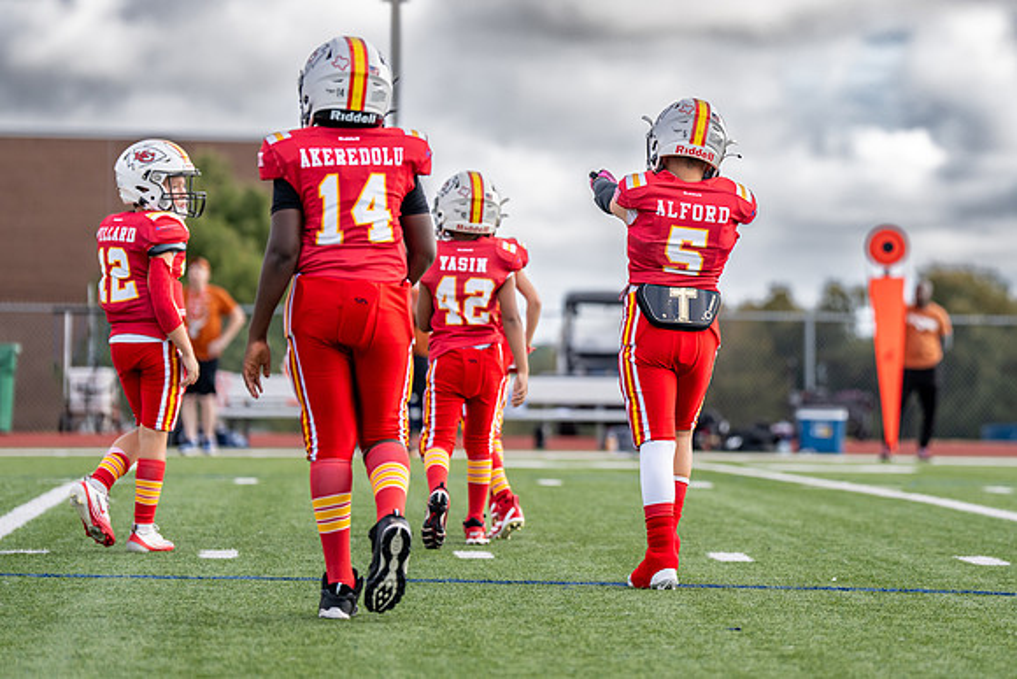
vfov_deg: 7.7
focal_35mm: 179
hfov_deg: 11.5
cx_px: 655
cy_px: 247
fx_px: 5065
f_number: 2.8
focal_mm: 133
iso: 320
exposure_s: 1/2500
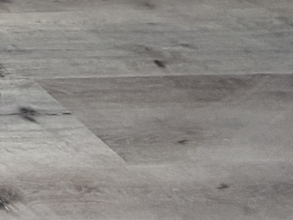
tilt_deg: -5.6
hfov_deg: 12.3
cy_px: -386
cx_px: -541
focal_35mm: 81
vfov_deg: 12.1
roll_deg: -0.4
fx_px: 686
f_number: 2.2
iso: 100
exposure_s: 1/121
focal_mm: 2.22
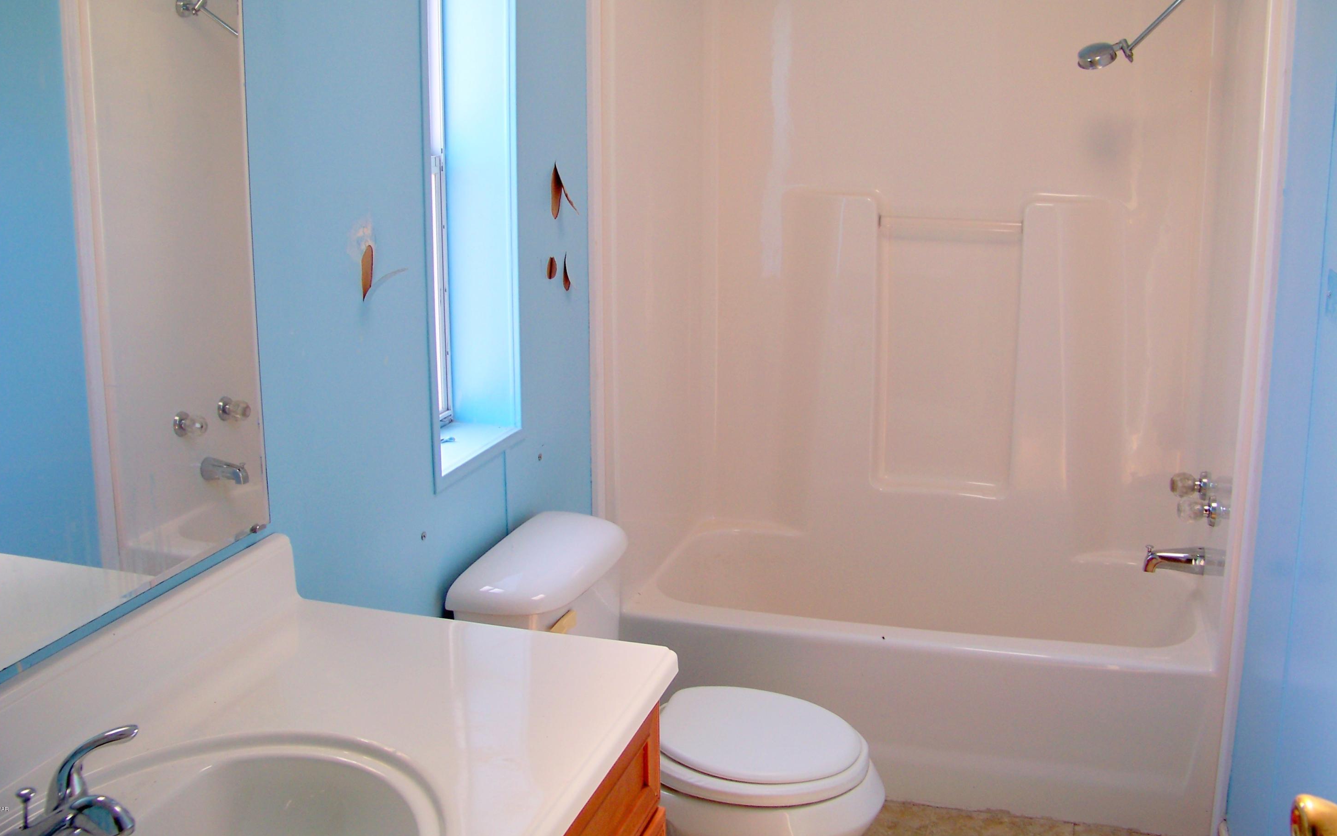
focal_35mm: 36
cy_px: 325
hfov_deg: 54.0
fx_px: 1312
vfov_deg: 35.2
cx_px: 660
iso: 64
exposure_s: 1/50
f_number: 2.8
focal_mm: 5.85
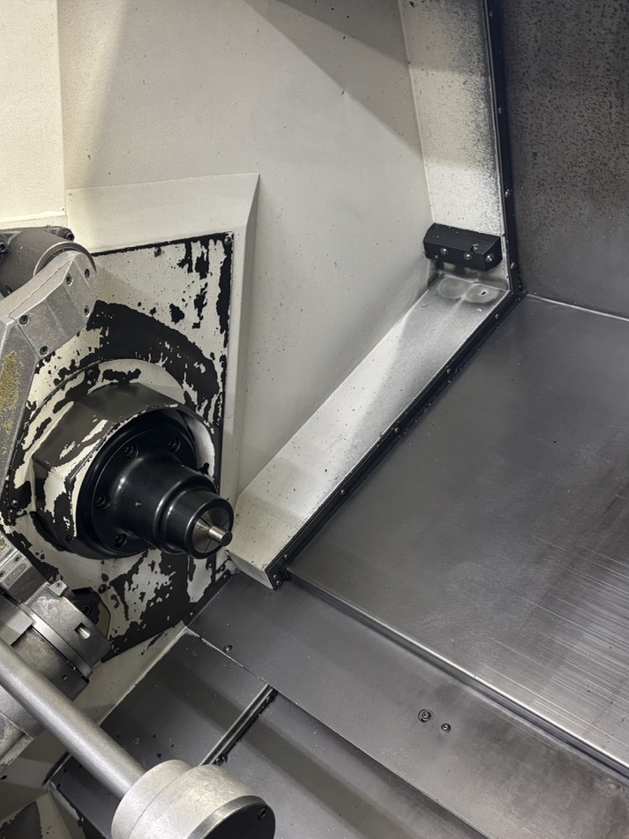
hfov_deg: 40.3
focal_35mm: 35
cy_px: 515
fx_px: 848
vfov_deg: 52.2
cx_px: 222
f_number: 1.6
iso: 200
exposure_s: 1/60
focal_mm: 5.96
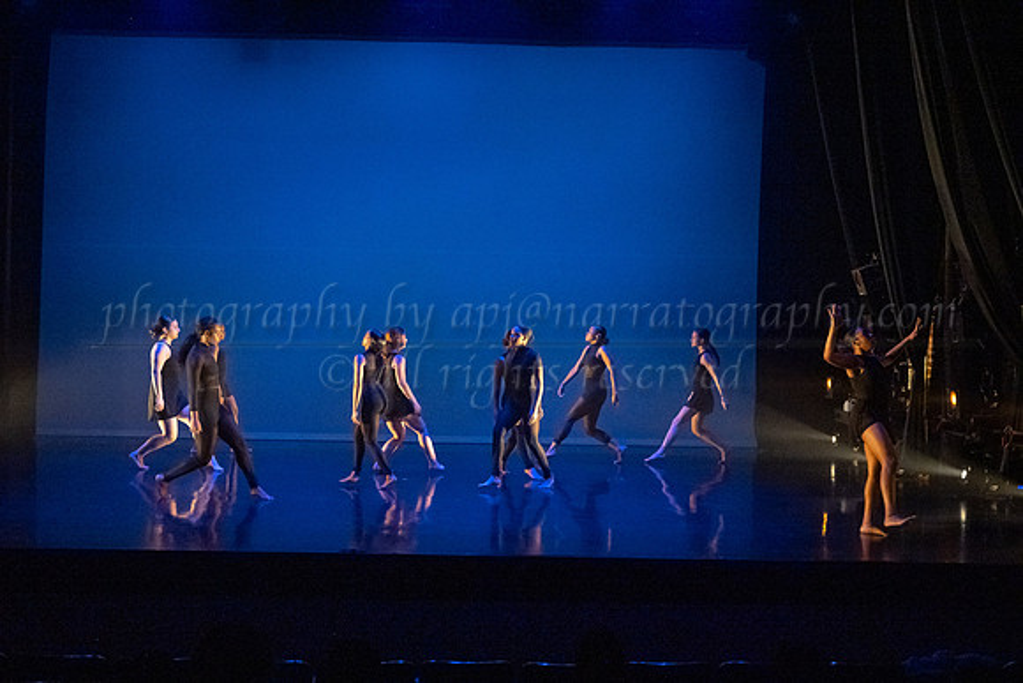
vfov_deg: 24.9
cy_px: 371
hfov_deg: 36.6
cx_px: 467
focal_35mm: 54
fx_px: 1544
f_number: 3.2
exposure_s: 1/320
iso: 4000
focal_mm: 50
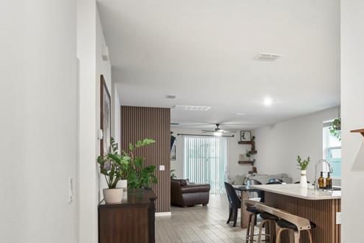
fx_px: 334
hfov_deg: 55.0
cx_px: 265
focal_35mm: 33
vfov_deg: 39.0
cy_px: 181
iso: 250
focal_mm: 16
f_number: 8
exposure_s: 1/2
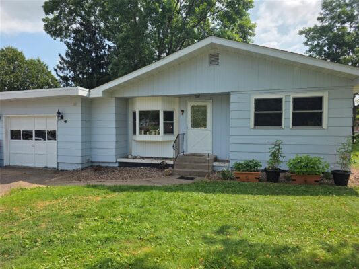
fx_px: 239
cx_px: 180
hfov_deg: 73.9
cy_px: 134
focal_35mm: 23
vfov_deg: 58.9
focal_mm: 6.3
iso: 80
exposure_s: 1/6355
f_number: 1.7
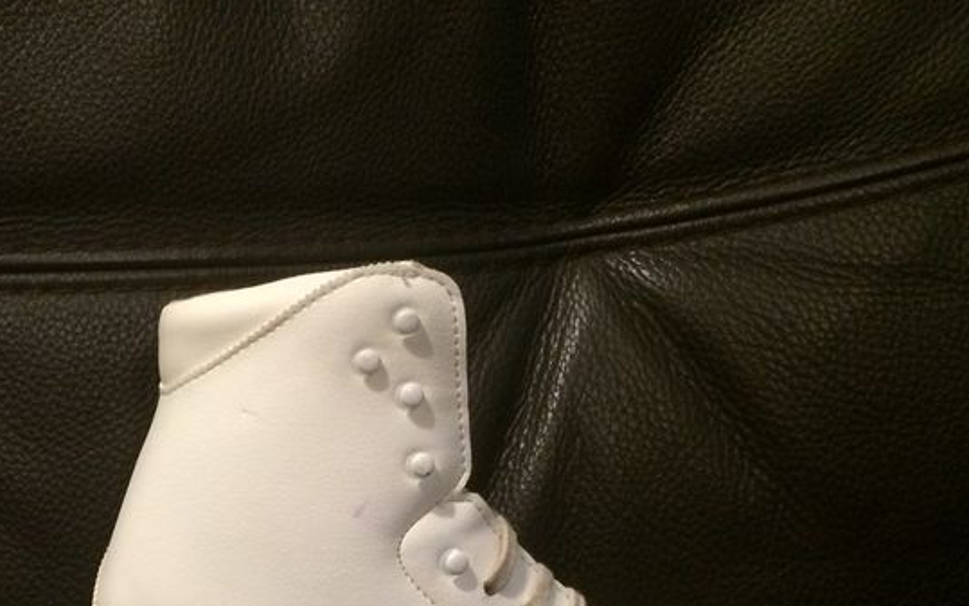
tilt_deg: -27.8
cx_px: 83
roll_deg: +2.3
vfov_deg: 21.6
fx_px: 1505
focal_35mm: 57
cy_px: 660
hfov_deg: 33.6
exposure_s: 1/33
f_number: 2.2
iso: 320
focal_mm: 4.15
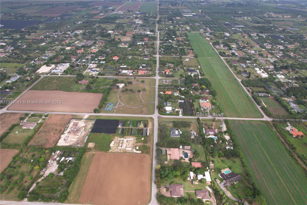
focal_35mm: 22
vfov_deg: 57.2
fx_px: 188
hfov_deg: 78.6
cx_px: 154
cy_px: 102
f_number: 2.8
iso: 100
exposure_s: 1/60
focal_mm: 8.38
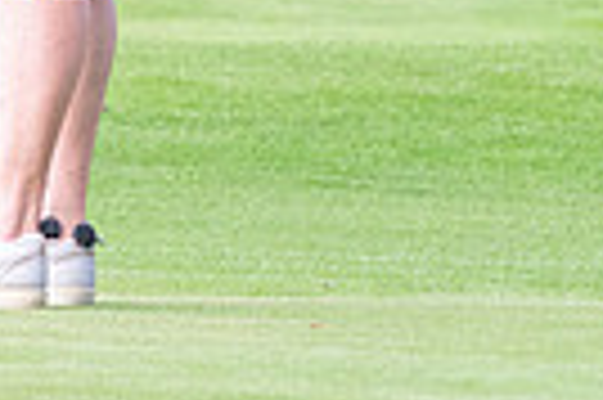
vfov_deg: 0.8
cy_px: -312
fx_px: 28290
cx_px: -652
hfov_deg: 1.2
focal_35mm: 1691
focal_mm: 260
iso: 1250
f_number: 6.3
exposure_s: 1/1000
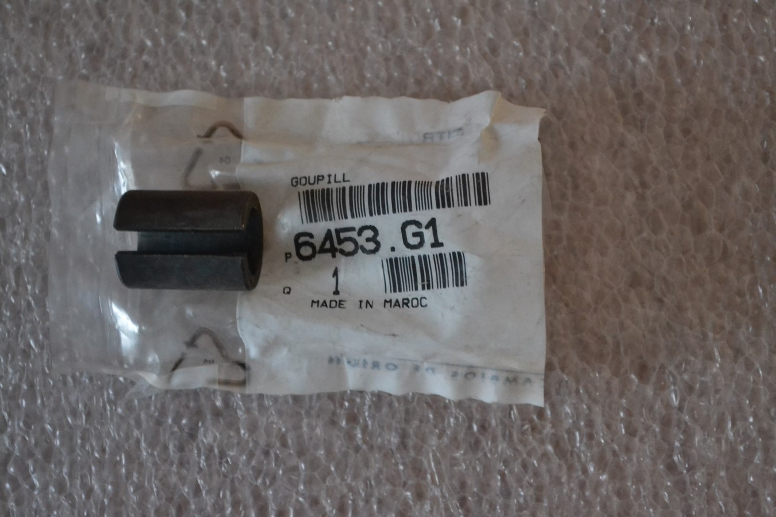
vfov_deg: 18.9
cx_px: 388
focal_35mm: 72
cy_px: 258
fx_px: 1552
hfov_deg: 28.1
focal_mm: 48
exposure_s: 1/20
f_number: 5.3
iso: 3200
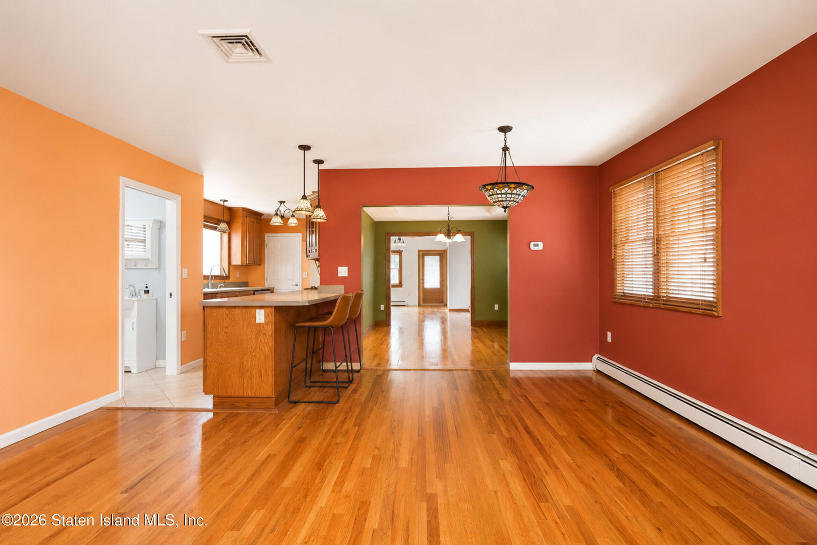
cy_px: 272
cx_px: 408
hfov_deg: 96.7
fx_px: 363
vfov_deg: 73.8
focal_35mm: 16
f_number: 4
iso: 64
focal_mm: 16
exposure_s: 1/20
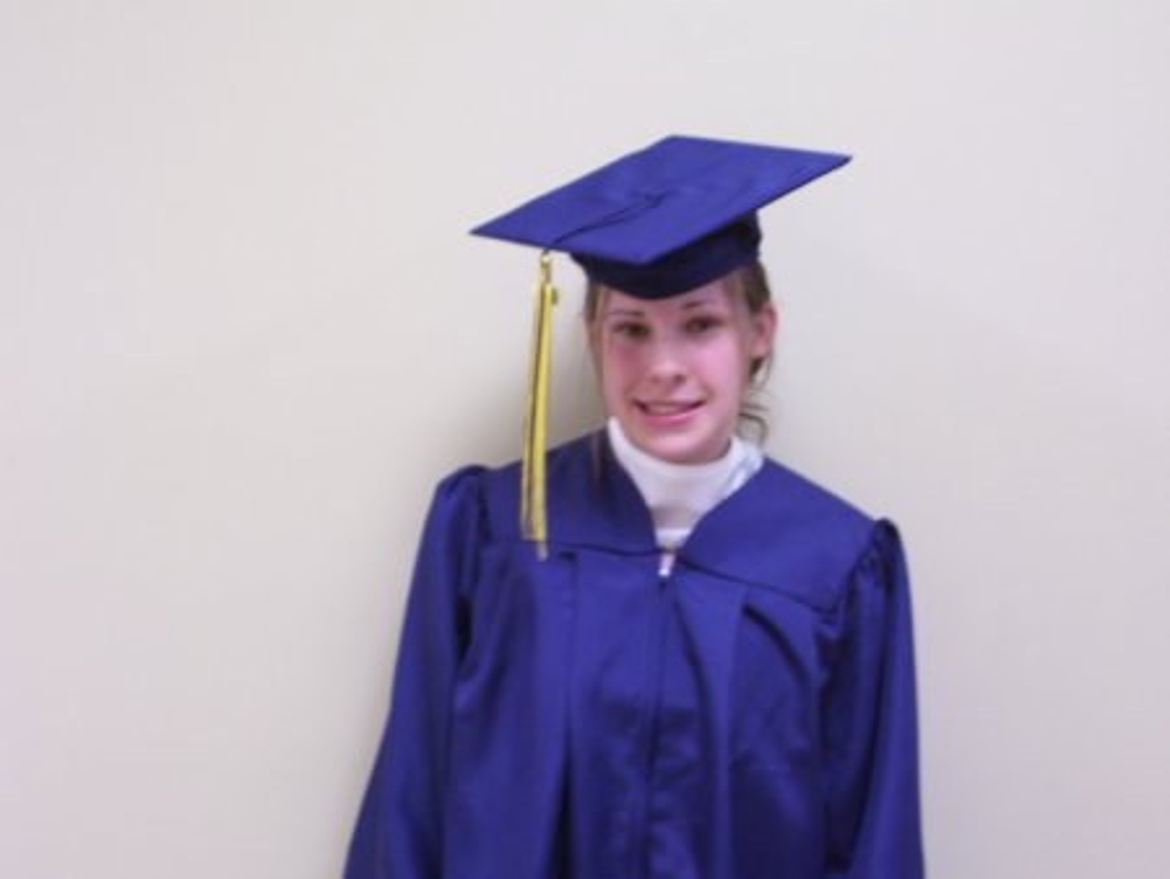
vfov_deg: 22.3
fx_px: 2232
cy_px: 440
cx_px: 585
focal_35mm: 66
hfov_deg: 29.4
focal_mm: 10.8
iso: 160
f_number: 3.6
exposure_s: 1/15
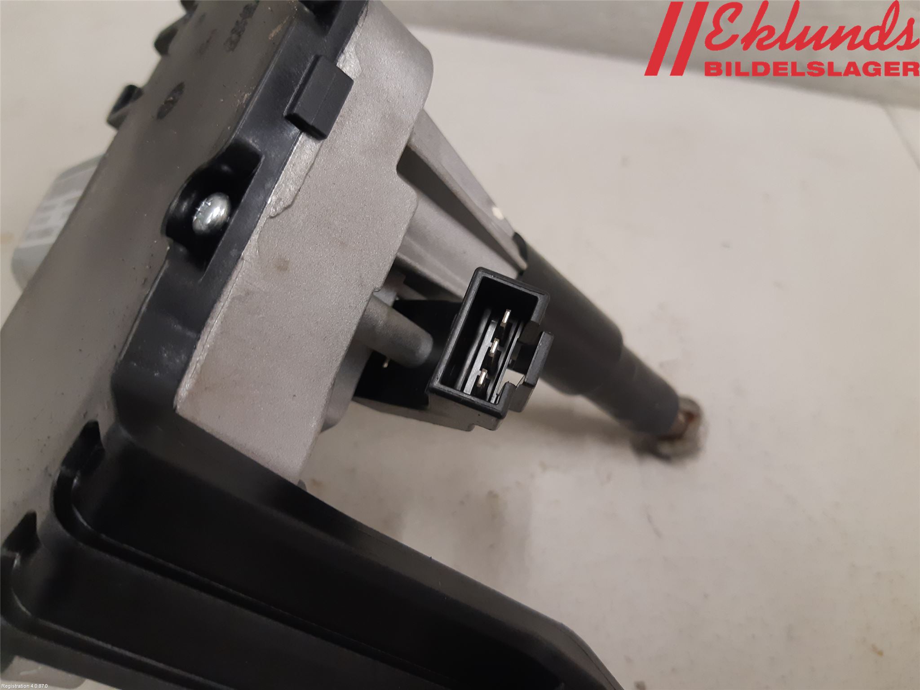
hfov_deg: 67.3
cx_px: 460
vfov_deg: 53.1
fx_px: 691
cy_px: 345
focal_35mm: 26
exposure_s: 1/50
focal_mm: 3.93
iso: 200
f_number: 1.7
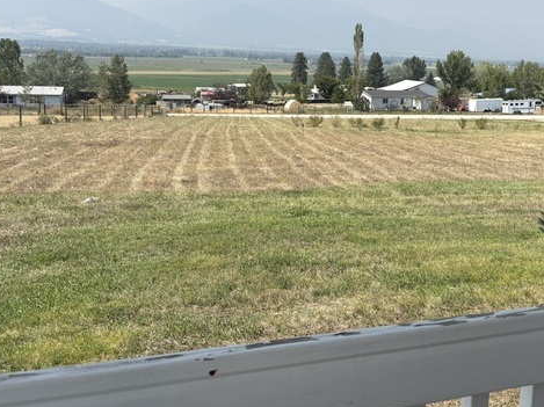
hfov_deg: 49.4
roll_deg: -1.4
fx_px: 581
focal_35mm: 37
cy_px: 143
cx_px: 357
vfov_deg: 38.3
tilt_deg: -8.8
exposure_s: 1/3831
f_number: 1.6
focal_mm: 5.96
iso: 50
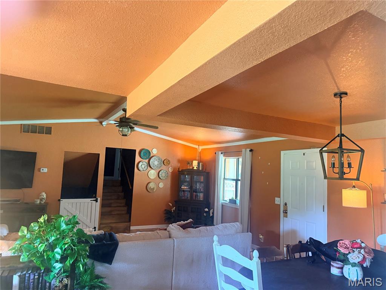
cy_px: 145
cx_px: 193
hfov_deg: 71.6
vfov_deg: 56.8
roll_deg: -1.6
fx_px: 268
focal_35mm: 24
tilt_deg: +5.6
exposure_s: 1/40
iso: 640
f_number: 1.78
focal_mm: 6.76
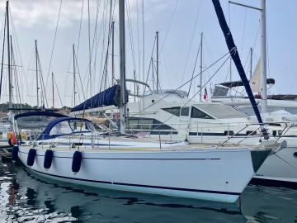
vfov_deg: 49.7
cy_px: 112
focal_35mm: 28
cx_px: 148
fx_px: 240
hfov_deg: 63.4
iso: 32
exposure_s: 1/1312
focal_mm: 3.99
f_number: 1.8
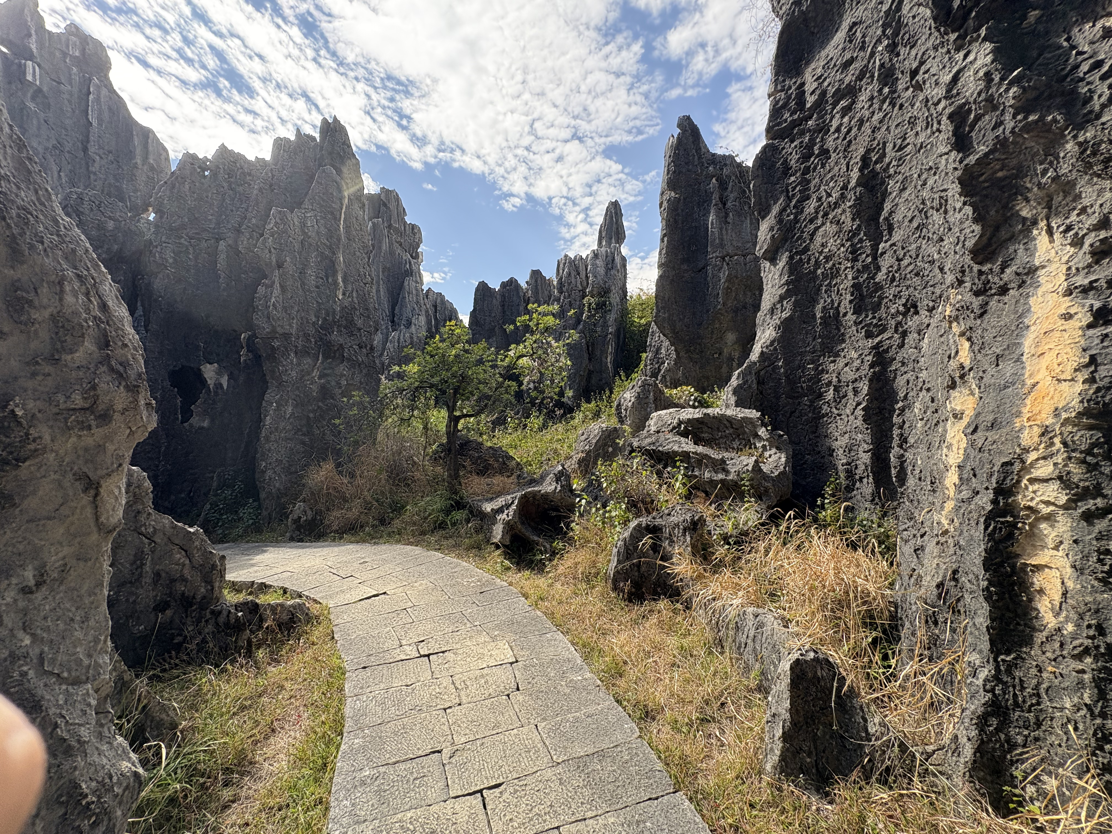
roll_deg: +0.6
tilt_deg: +1.6
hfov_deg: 102.1
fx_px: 450
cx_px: 556
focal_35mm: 14
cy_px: 417
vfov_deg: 85.7
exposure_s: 1/379
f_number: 2.2
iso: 64
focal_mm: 2.22
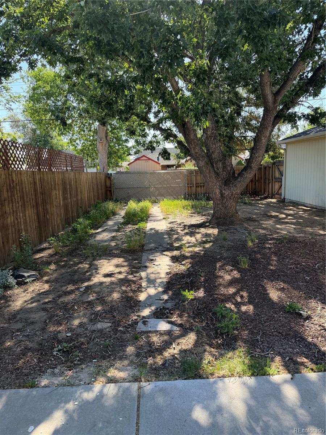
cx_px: 163
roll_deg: +2.5
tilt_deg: -8.2
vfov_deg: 71.6
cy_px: 218
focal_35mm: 24
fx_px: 301
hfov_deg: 56.8
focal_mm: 6.76
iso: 100
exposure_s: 1/813
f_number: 1.78
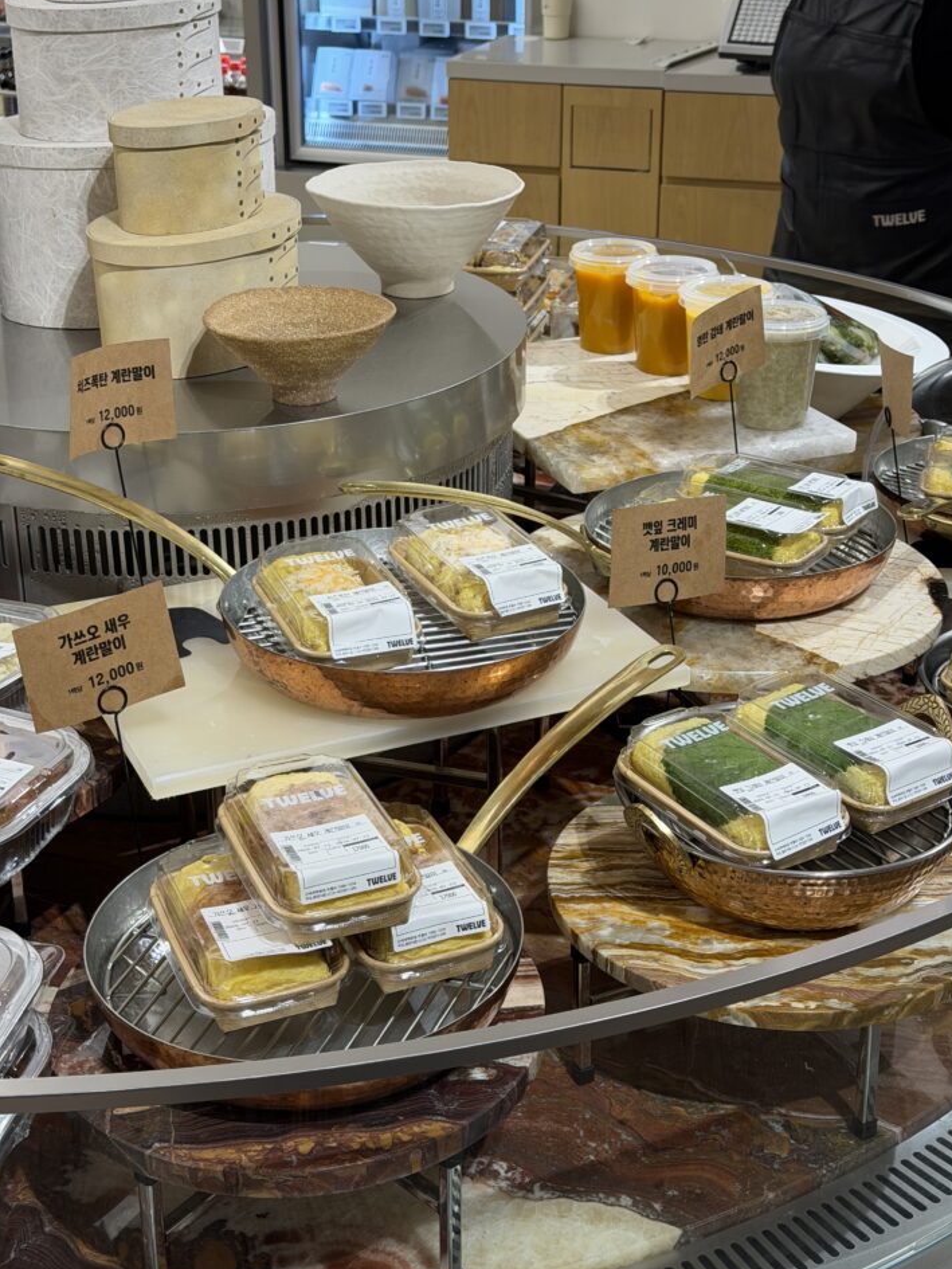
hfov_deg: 28.0
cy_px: 595
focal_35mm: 52
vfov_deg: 36.8
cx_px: 471
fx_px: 1906
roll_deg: -0.5
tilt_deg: -22.9
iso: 50
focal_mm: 6.76
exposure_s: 1/125
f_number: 1.78
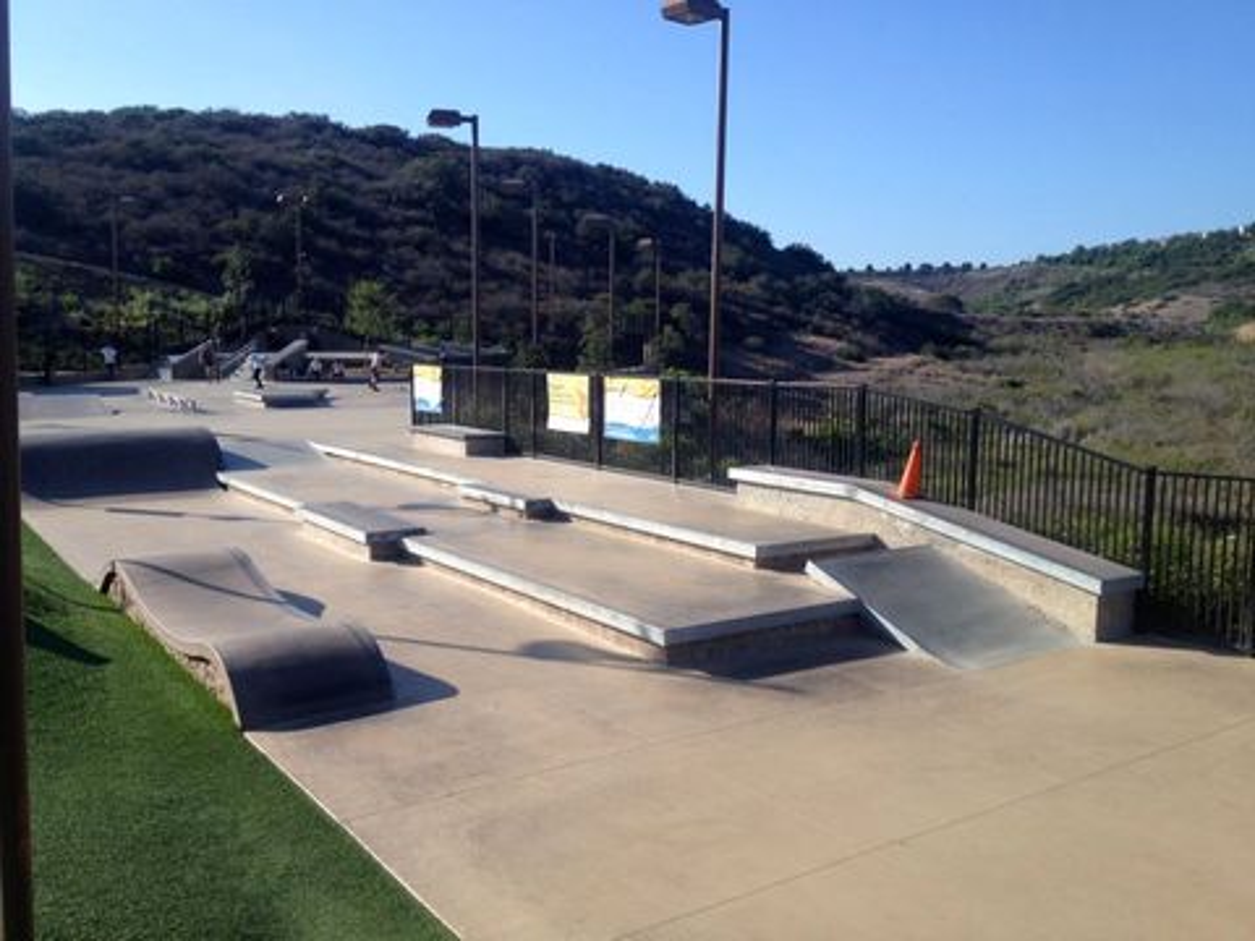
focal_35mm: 35
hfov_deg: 52.6
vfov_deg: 40.7
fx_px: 1269
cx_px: 628
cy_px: 470
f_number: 2.4
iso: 50
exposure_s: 1/1381
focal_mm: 4.28
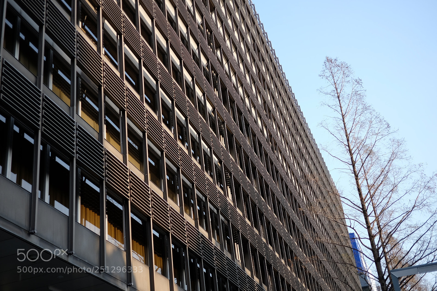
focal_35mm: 48
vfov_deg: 28.1
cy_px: 146
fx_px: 583
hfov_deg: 41.1
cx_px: 218
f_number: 2.2
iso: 200
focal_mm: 32
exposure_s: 1/1250
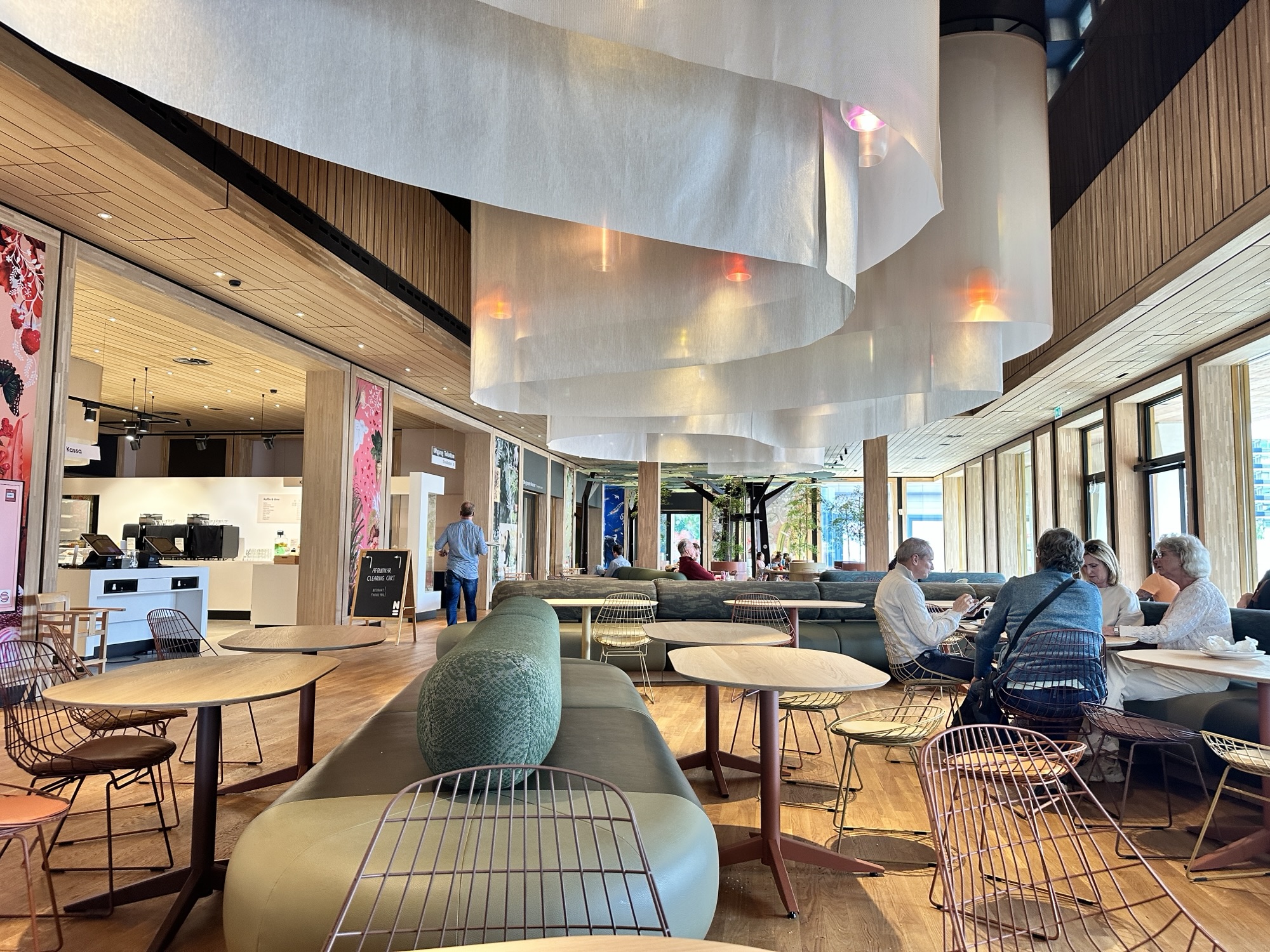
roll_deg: -0.4
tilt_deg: +3.6
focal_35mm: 24
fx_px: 881
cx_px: 635
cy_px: 476
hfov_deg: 71.6
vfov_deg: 56.8
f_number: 1.78
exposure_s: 1/100
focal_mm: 6.86
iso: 160
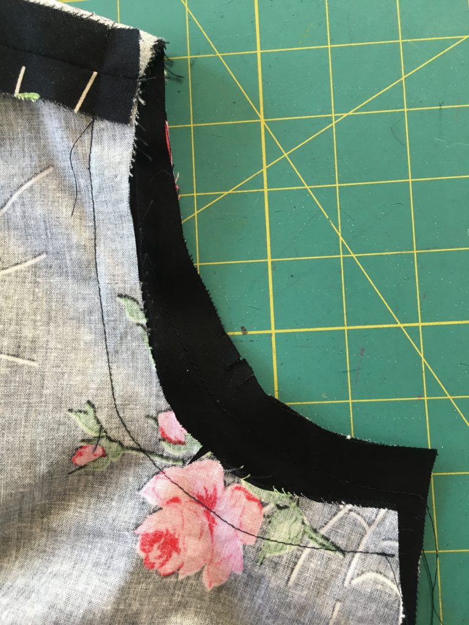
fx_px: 524
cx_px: 234
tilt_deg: -83.0
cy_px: 312
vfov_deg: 61.7
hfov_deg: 48.2
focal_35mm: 29
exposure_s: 1/30
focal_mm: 4.15
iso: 64
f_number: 2.2
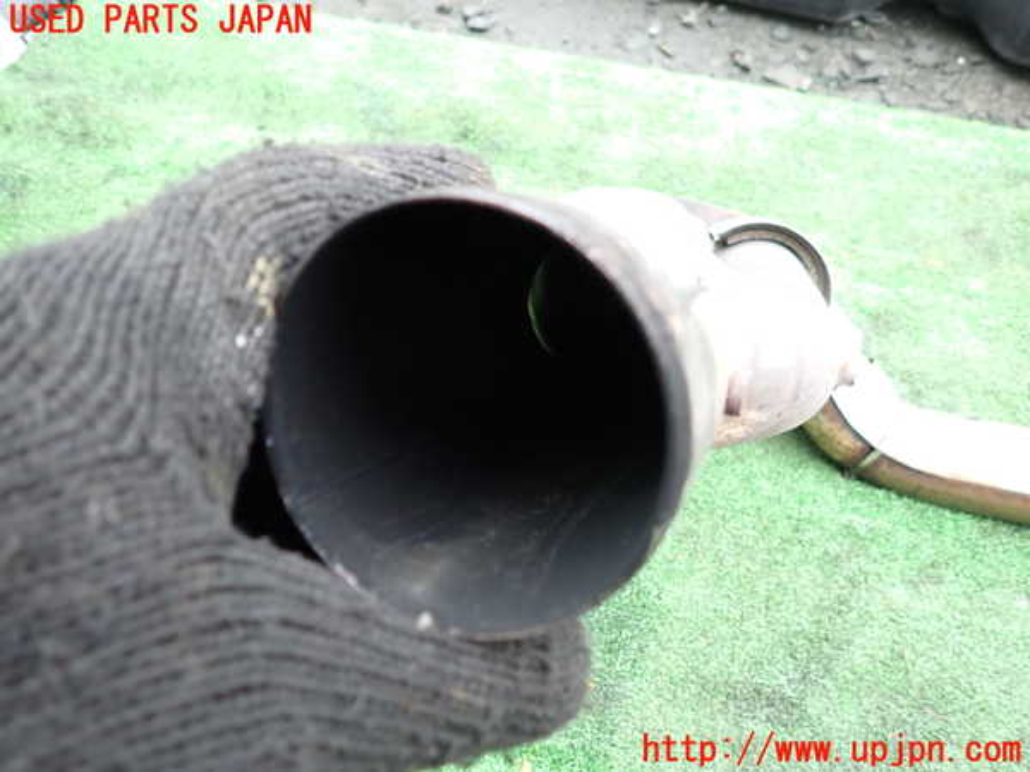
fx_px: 744
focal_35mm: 25
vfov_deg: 54.9
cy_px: 386
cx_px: 515
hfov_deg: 69.4
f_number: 2
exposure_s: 1/60
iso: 200
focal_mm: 4.5
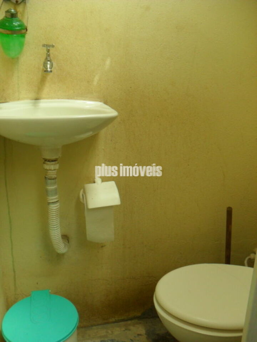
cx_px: 128
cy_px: 171
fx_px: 346
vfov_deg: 52.6
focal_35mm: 35
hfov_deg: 40.7
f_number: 3
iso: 80
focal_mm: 6.3
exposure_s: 1/125
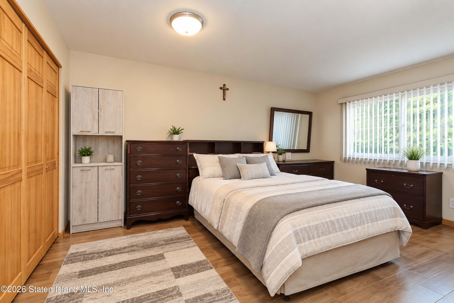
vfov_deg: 77.3
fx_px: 189
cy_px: 152
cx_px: 227
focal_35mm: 15
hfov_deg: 100.4
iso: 2000
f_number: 8
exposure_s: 1/60
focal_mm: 10
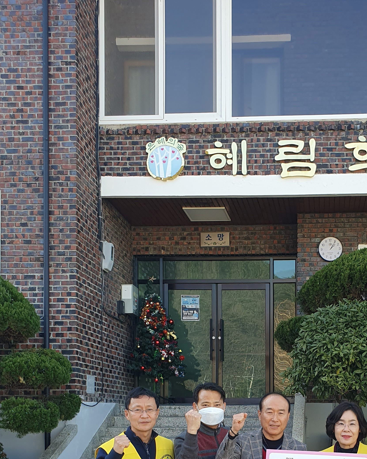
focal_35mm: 49
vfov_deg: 36.0
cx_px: 281
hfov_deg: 30.3
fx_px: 665
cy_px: 403
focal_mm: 4.32
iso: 50
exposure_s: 1/241
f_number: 2.4
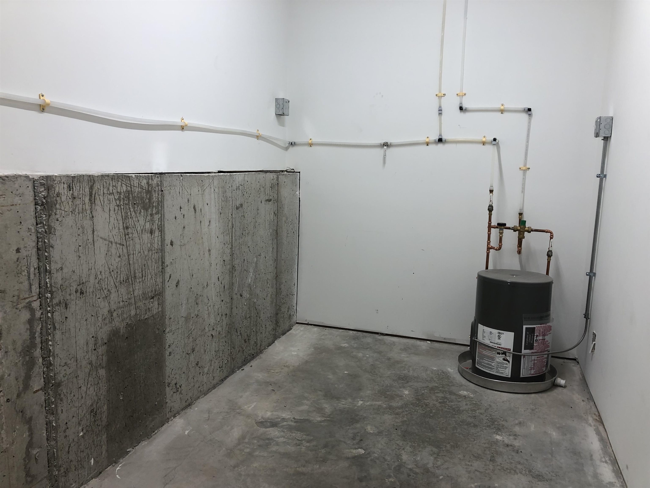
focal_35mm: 28
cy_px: 244
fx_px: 526
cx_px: 325
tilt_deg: -8.4
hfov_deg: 63.4
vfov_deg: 49.7
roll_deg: -2.5
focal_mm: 4
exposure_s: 1/40
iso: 25
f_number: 1.8
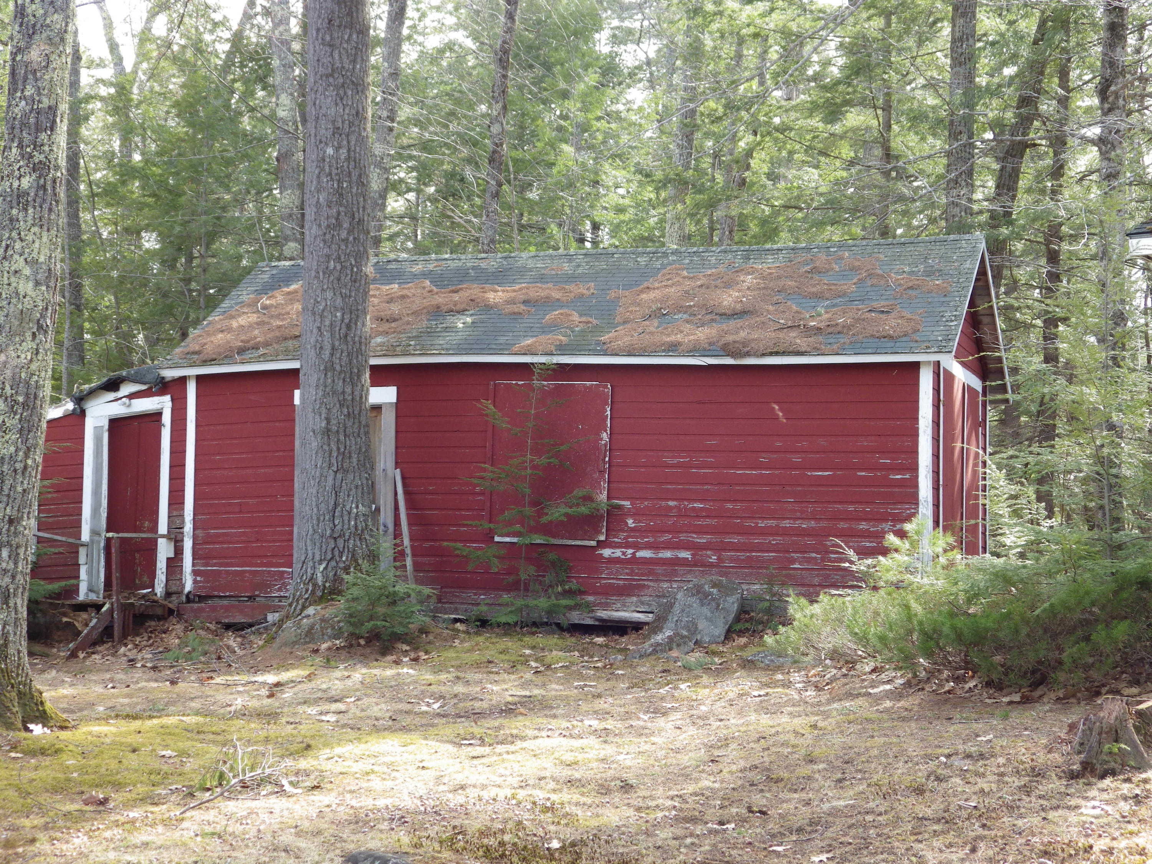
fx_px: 1963
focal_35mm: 59
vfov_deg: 24.8
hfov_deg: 32.7
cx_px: 576
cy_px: 432
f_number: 4
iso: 100
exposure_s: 1/60
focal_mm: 10.7
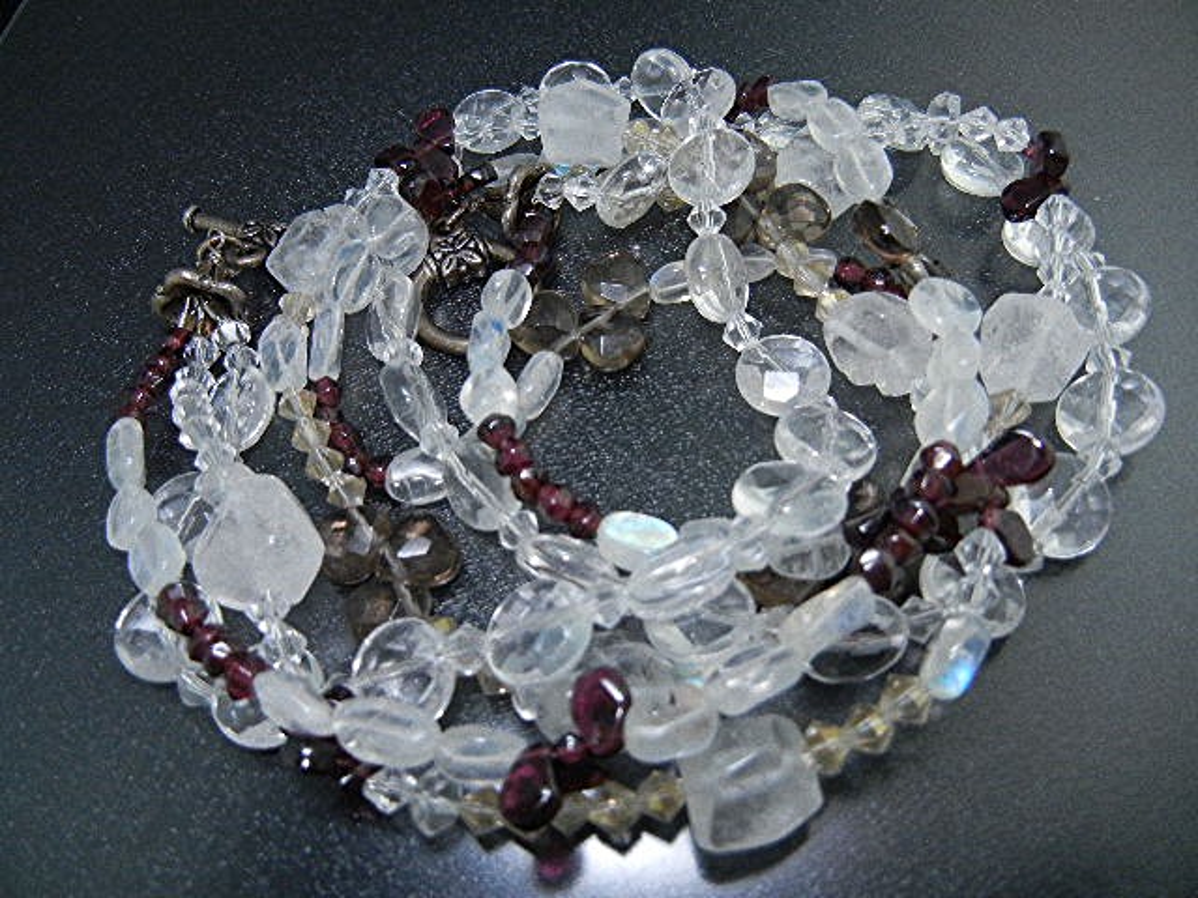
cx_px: 599
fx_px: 1038
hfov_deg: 60.0
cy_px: 449
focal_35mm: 30
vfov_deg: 46.8
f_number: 7
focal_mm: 5.4
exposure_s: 1/30
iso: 560
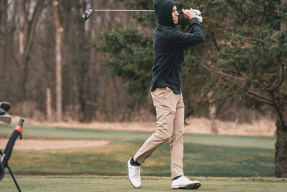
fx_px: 1156
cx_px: 147
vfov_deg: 9.5
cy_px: 81
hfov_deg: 14.2
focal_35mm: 145
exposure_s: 1/3200
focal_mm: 107
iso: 640
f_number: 2.8
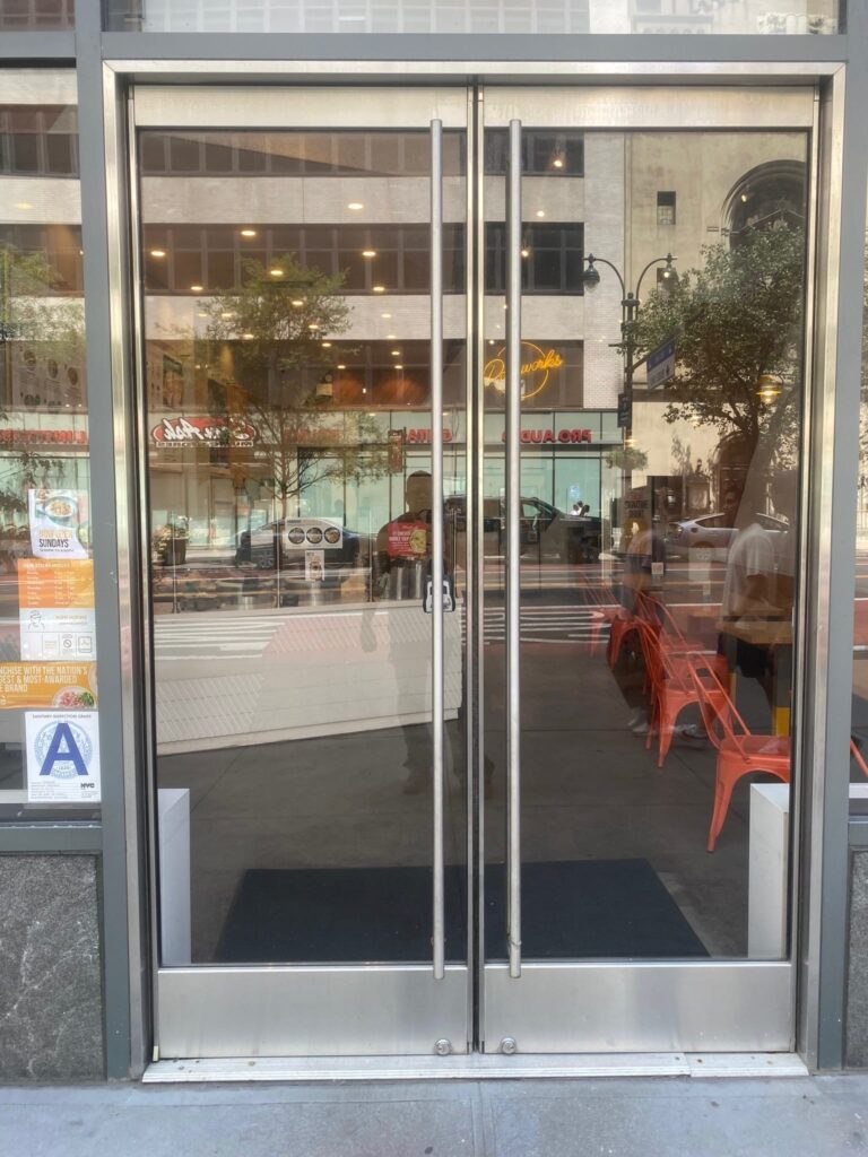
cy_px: 578
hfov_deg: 53.1
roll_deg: +2.4
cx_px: 434
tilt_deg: -3.7
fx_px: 869
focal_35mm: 26
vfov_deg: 67.3
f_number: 1.8
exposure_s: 1/211
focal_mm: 4.25
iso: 32
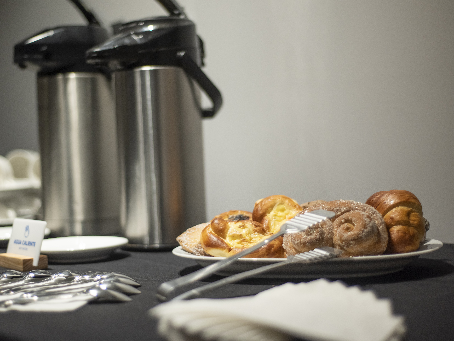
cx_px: 202
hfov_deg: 34.9
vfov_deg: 26.6
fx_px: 721
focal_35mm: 55
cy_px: 168
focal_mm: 50
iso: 800
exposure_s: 1/160
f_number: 1.8
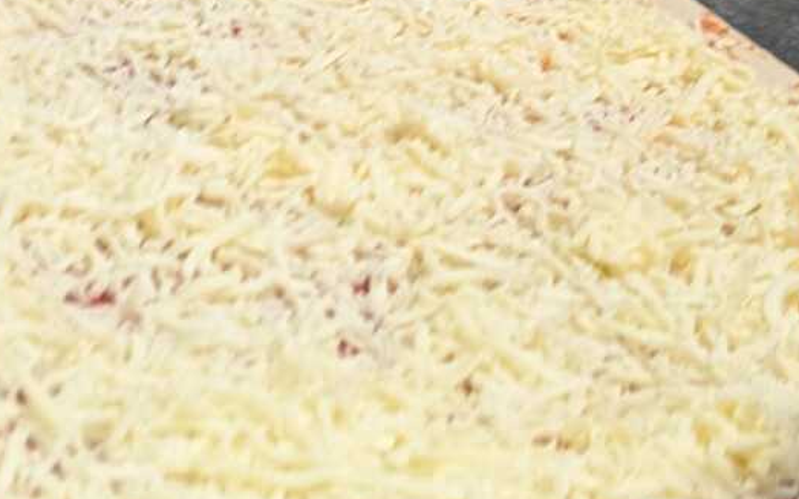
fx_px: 1698
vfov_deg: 16.0
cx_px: 78
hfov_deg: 25.6
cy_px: -109
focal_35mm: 78
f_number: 1.7
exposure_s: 1/120
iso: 191
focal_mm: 4.53
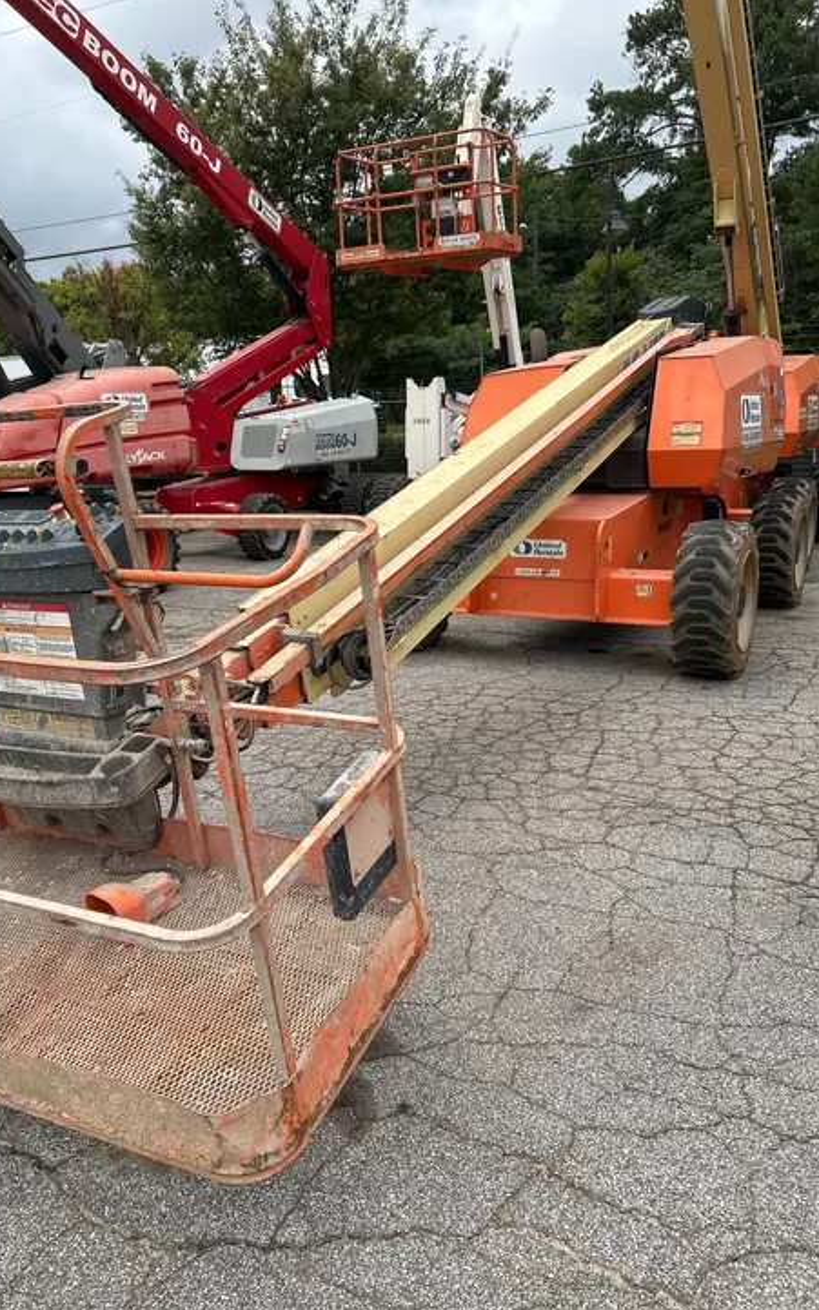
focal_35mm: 28
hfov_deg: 44.4
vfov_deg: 66.5
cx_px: 361
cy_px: 649
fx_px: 1000
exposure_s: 1/2994
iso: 50
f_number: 1.5
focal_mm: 5.7
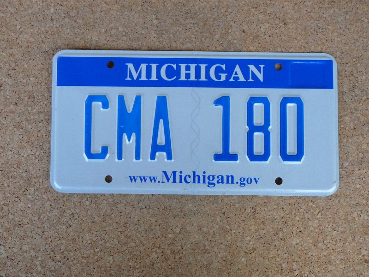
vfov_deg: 35.1
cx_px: 184
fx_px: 437
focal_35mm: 41
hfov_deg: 45.8
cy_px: 138
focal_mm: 6.1
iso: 100
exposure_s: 1/40
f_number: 3.1
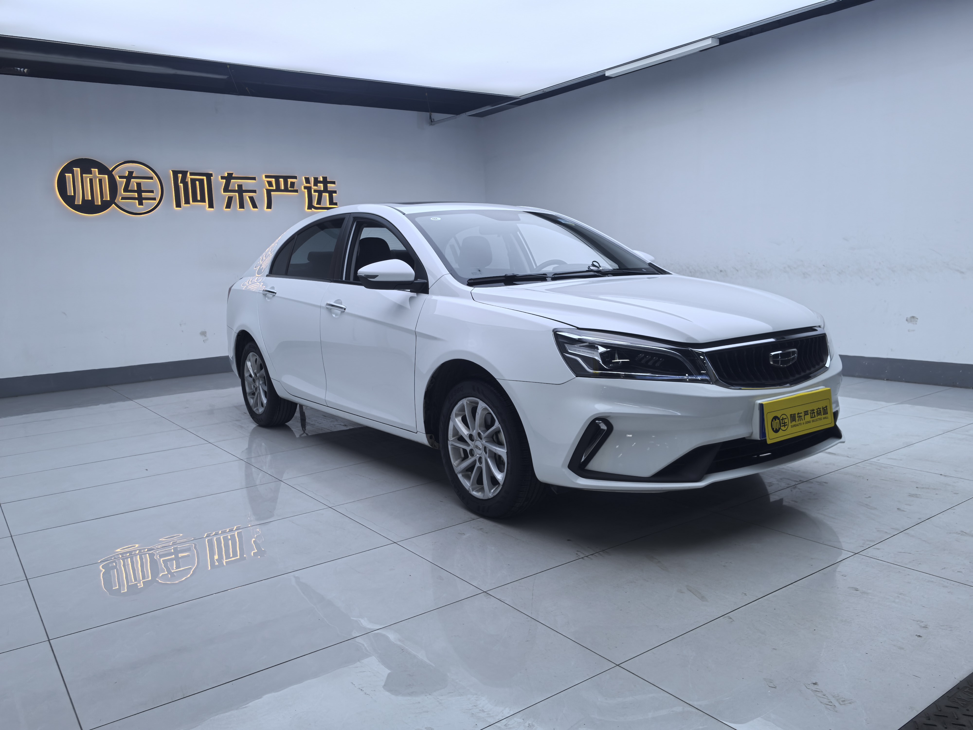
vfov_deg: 51.4
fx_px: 759
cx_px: 486
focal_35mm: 27
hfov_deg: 65.3
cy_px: 365
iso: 50
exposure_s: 1/100
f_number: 2
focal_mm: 6.35
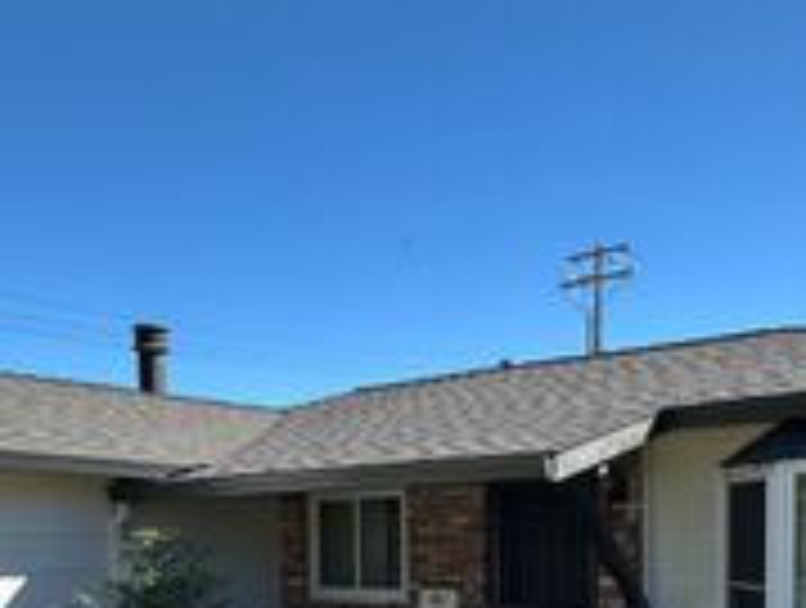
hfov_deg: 47.5
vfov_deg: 34.3
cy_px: 579
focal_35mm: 39
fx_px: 910
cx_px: 477
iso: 40
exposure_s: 1/640
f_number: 2.2
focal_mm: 2.22
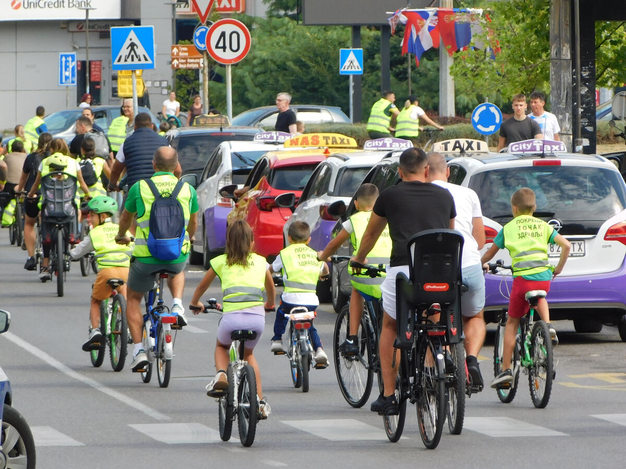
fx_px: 7957
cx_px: 313
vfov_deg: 3.4
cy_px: 234
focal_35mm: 440
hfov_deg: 4.5
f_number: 5.9
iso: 125
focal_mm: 78.1
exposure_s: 1/200
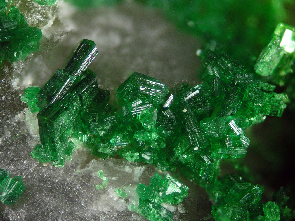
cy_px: 110
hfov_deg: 39.7
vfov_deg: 30.3
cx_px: 148
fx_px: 409
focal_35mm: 48
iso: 100
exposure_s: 1/2
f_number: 3.5
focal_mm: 12.3
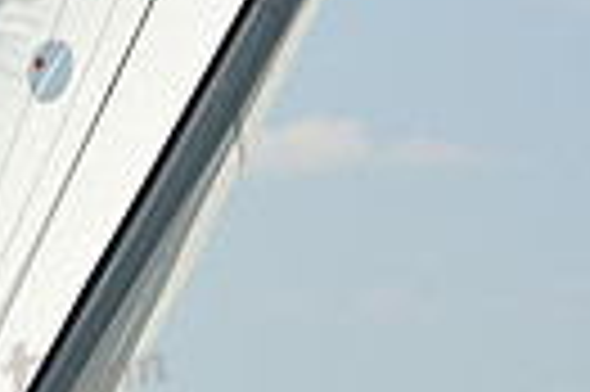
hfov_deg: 4.0
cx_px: -698
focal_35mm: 514
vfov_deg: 2.7
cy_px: 728
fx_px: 8413
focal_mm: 116
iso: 320
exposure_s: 1/1250
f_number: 11
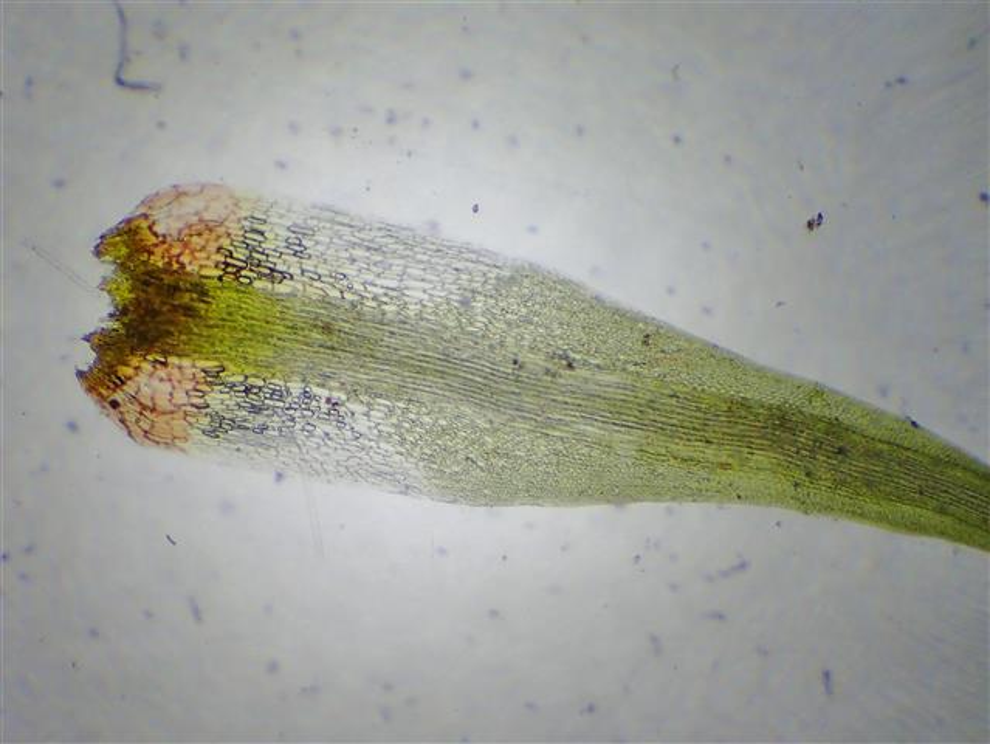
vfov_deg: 27.6
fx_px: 1517
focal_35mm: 53
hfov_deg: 36.2
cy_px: 372
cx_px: 495
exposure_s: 1/100
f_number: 3.4
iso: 200
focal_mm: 9.61
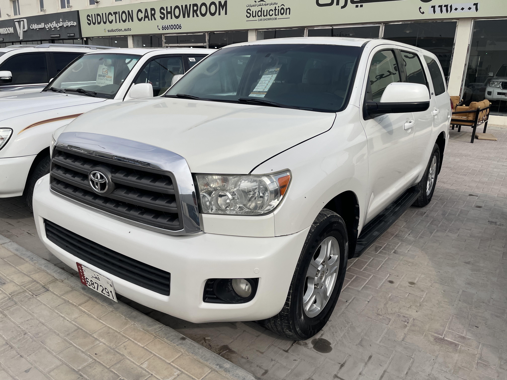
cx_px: 254
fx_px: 381
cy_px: 190
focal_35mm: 26
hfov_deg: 67.3
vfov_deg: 53.1
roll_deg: -1.9
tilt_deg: -15.7
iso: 32
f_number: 1.6
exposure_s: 1/4651
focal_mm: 4.2
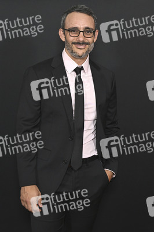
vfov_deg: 26.0
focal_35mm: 78
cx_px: 77
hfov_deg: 17.5
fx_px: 501
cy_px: 116
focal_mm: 78
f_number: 6.3
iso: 2000
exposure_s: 1/320
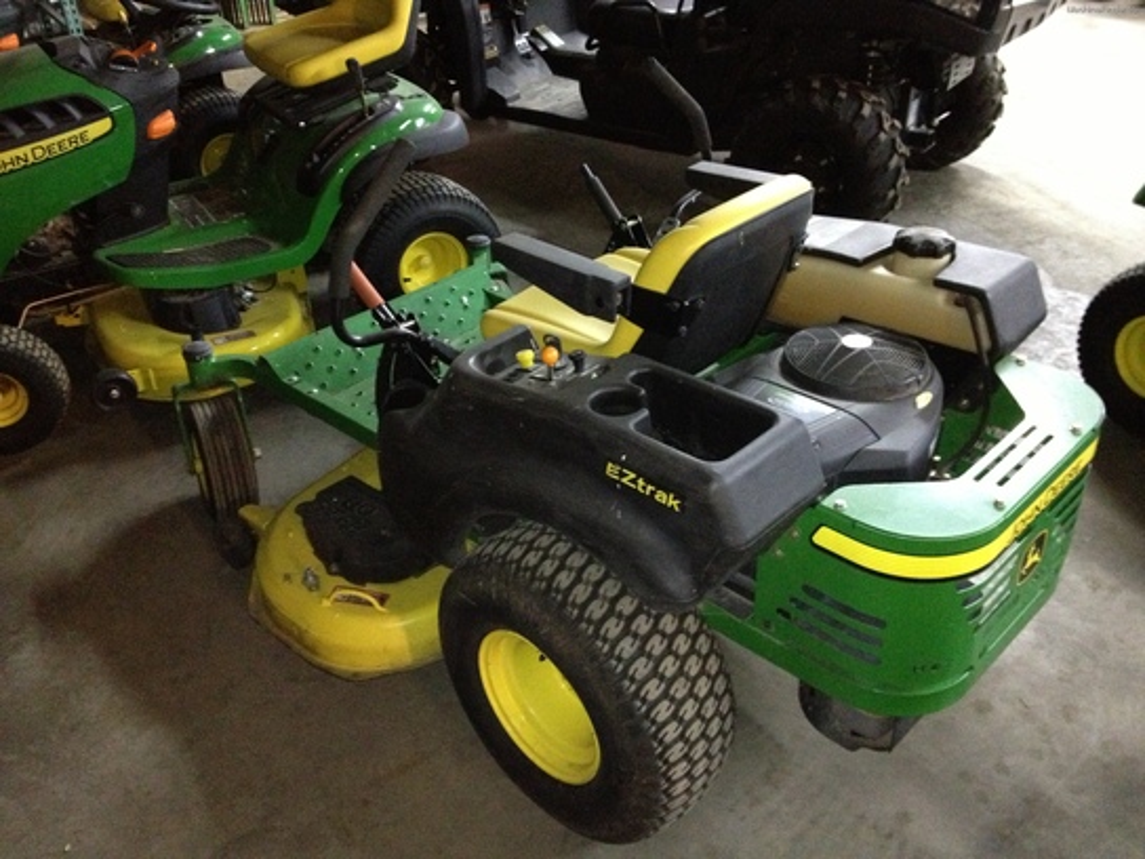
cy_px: 430
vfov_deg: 40.7
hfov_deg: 52.6
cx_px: 572
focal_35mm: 35
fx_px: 1158
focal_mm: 4.28
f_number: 2.4
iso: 800
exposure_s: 1/16
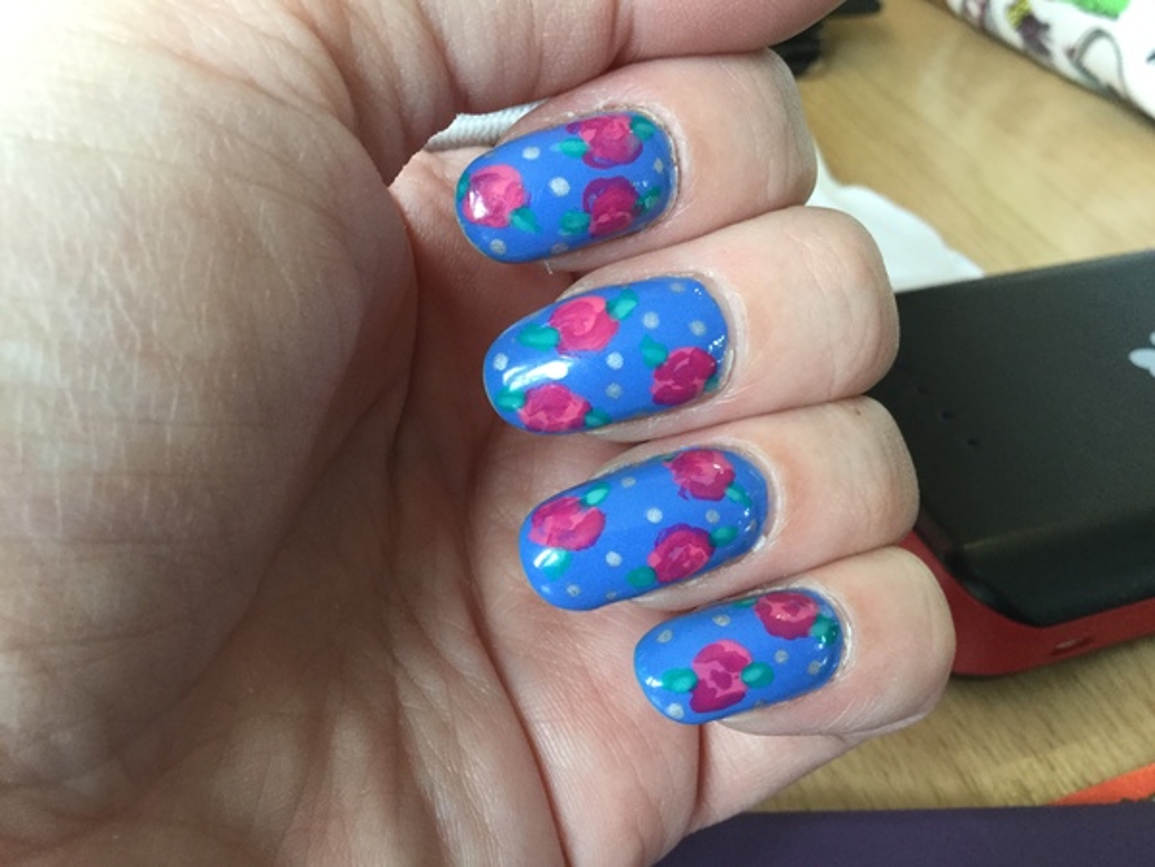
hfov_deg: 58.4
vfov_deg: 45.4
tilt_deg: -38.2
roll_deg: +0.6
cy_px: 434
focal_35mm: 31
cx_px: 578
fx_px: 1034
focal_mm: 3.3
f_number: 2.4
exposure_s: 1/33
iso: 125
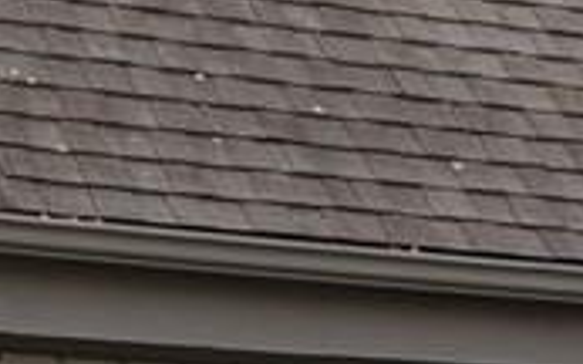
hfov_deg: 12.3
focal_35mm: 169
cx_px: 104
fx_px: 2684
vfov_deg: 7.4
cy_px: 768
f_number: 1.8
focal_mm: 4.44
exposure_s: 1/838
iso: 42
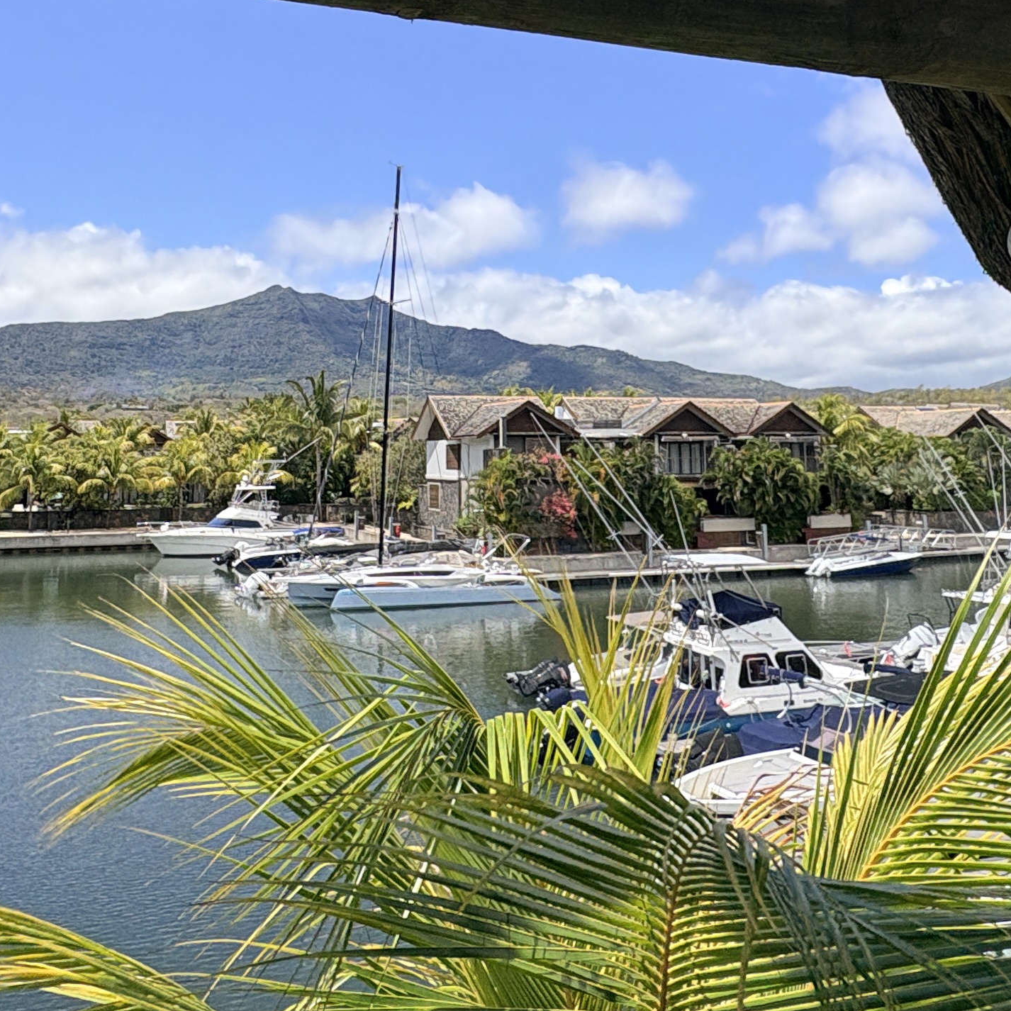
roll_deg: +0.2
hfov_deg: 47.2
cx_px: 481
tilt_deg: +9.9
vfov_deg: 45.8
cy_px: 270
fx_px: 1157
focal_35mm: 35
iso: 40
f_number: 2.2
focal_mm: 2.22
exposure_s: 1/2415
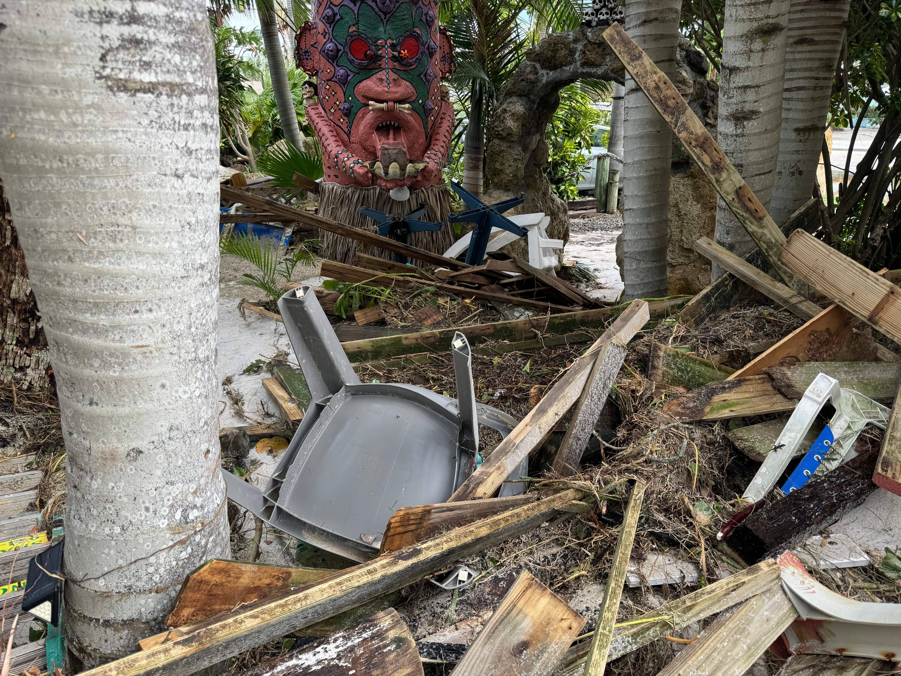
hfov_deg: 71.6
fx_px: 625
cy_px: 338
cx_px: 450
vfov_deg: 56.8
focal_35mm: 24
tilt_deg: -21.8
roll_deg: +1.6
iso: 80
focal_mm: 6.76
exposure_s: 1/448
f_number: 1.78
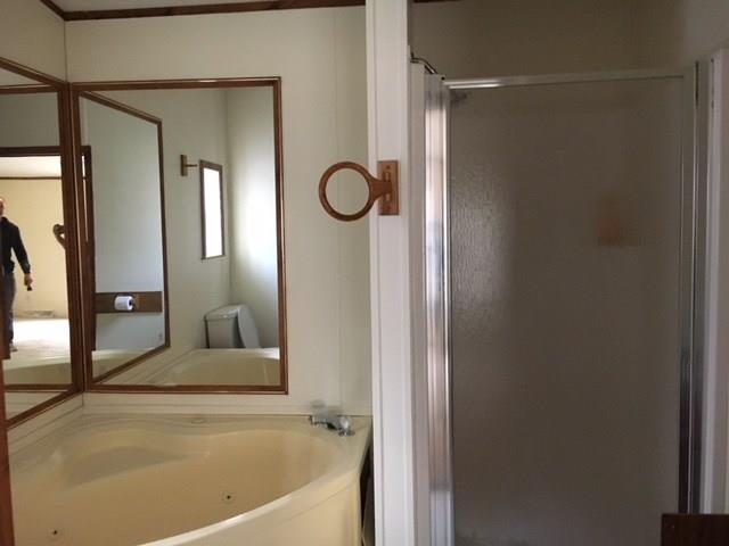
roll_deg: +1.7
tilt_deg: -5.6
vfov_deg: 48.2
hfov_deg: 61.7
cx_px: 364
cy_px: 273
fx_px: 611
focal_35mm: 29
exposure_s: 1/15
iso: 250
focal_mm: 4.15
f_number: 2.2
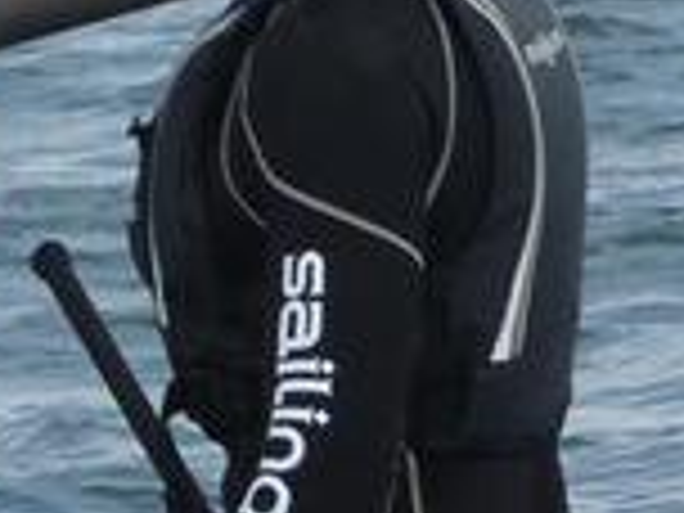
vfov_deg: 3.2
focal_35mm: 471
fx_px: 9307
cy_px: -171
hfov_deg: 4.2
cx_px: -495
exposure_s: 1/800
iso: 100
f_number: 3.3
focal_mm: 12.6
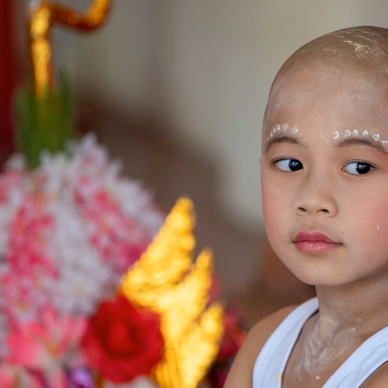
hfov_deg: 3.8
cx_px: 263
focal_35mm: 457
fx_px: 5795
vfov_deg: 3.8
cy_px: 222
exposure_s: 1/250
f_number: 2.8
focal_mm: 150
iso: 500
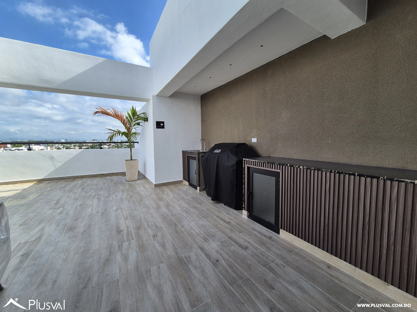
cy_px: 156
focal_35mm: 13
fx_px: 157
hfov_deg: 106.2
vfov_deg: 89.9
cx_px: 208
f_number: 2.2
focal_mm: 2.2
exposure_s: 1/1996
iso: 80
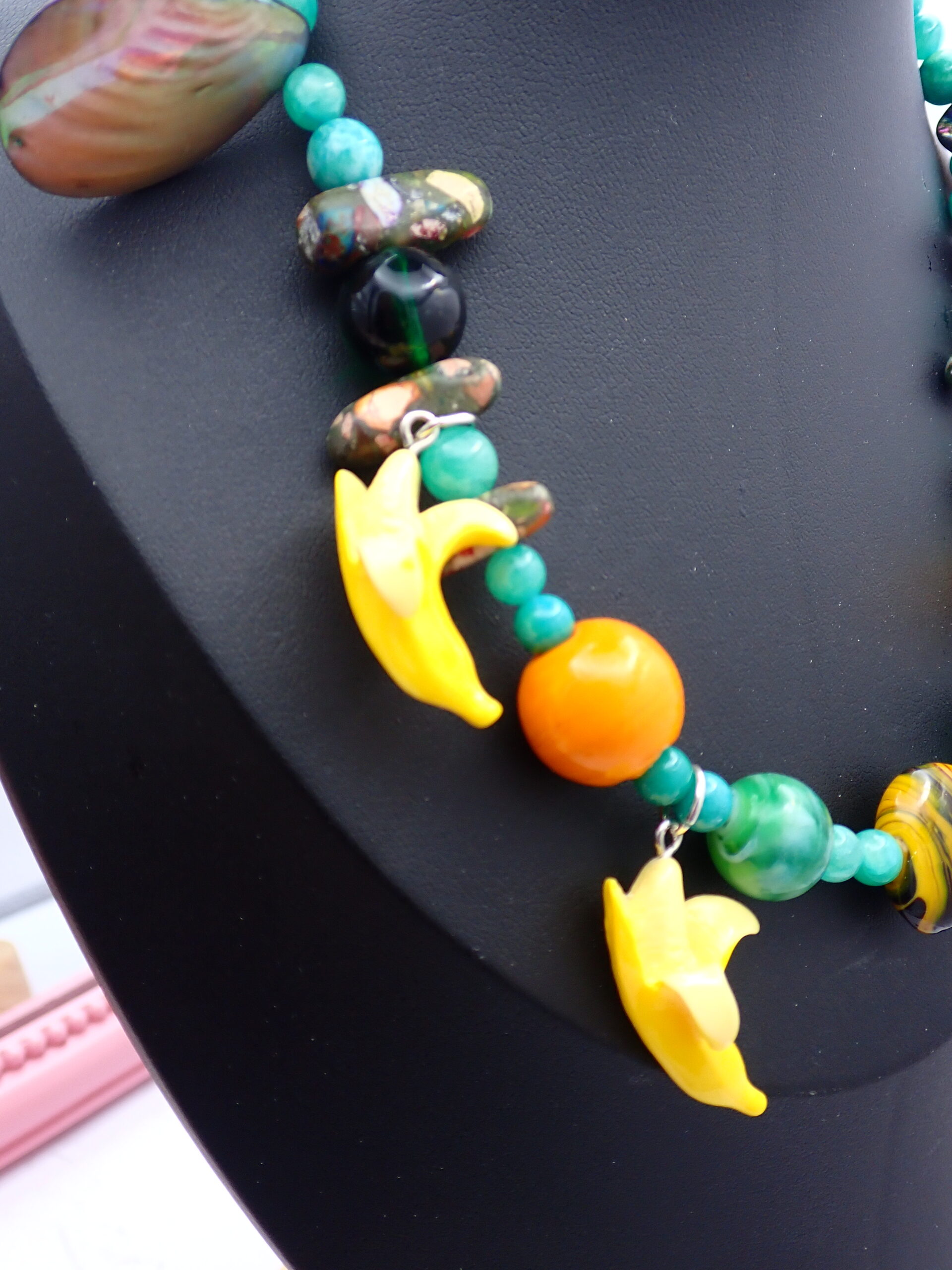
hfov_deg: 39.7
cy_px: 635
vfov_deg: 51.4
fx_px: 1320
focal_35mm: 36
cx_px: 476
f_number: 2.5
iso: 160
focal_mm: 6.37
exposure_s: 1/80
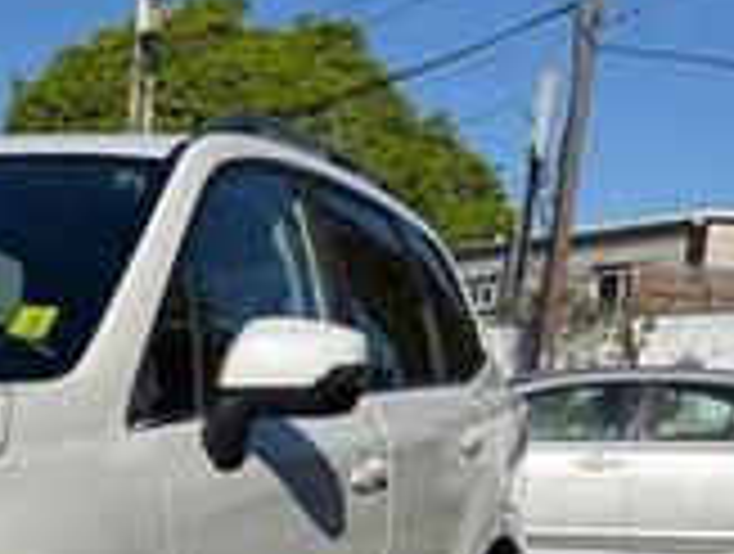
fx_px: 1573
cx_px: -279
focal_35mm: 74
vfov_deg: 19.2
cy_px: 608
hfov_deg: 22.7
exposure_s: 1/9091
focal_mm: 6.76
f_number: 1.78
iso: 80
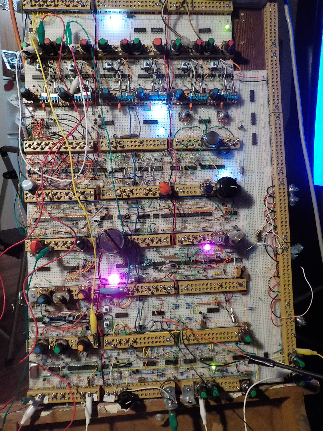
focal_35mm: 30
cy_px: 216
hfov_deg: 46.8
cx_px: 162
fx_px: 373
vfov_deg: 60.0
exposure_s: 1/30
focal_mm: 4.1
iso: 800
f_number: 3.3
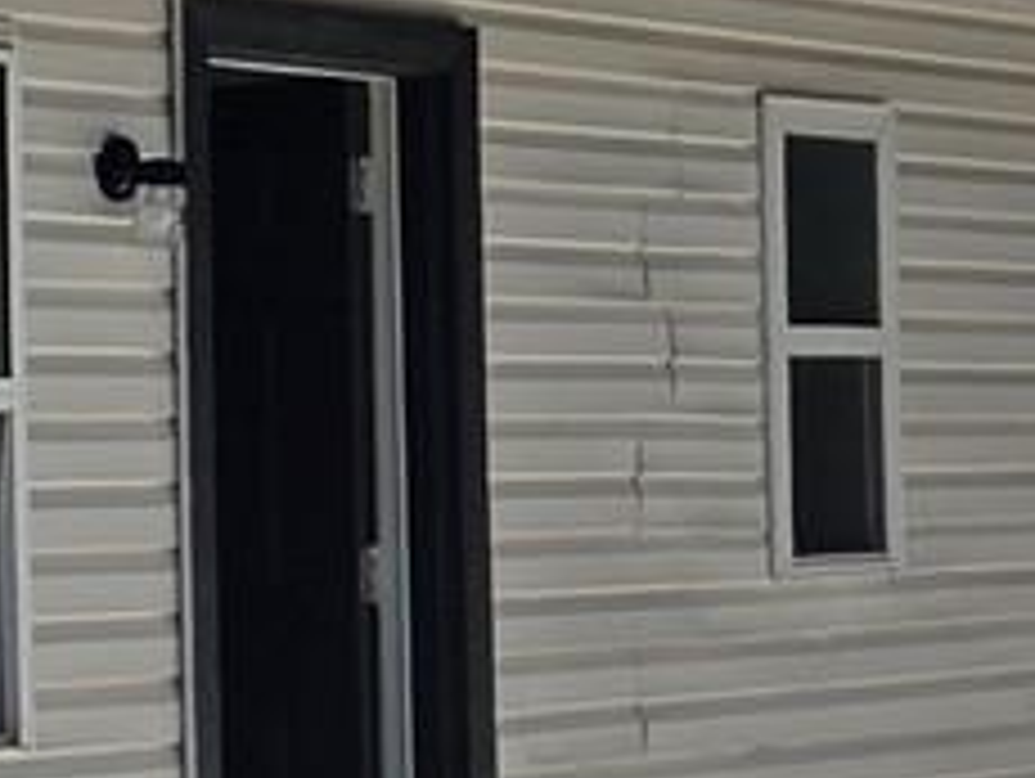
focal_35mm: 160
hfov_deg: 10.8
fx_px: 4789
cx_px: -1296
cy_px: 225
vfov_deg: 9.3
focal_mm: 5.4
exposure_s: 1/7891
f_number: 1.8
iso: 80
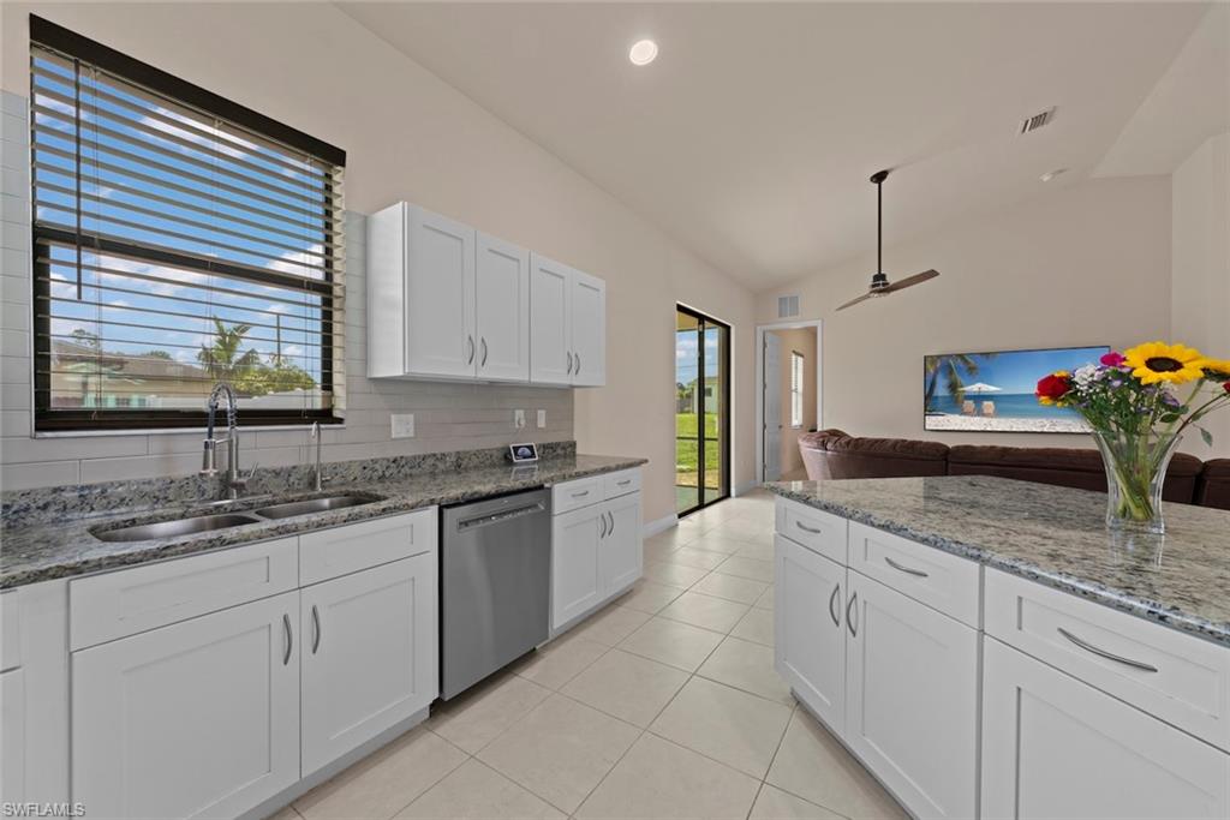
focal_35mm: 14
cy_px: 410
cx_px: 615
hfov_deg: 104.2
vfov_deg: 81.2
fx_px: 478
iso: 400
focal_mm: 14
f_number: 11
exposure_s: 1/3
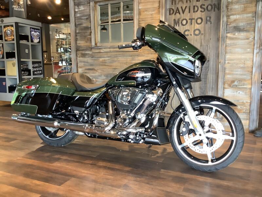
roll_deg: -0.5
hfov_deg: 58.4
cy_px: 98
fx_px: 235
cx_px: 131
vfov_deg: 45.4
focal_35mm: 31
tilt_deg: -10.2
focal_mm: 3.3
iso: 200
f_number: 2.4
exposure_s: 1/50
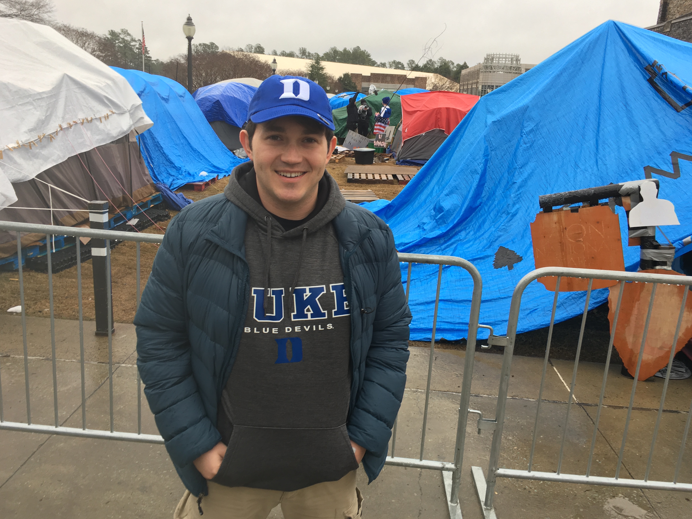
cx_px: 346
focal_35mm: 30
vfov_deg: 46.8
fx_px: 600
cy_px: 259
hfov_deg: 60.0
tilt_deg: -14.1
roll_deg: -1.9
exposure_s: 1/60
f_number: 2.2
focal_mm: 4.15
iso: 25
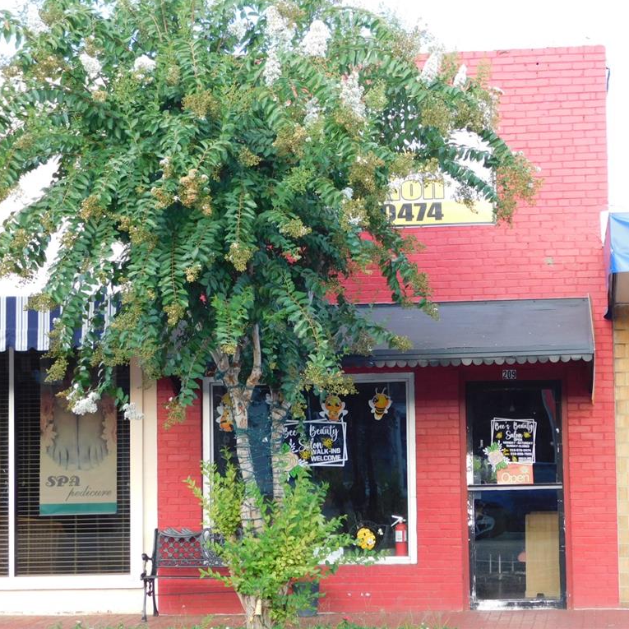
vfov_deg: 20.6
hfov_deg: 20.6
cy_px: 314
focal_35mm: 84
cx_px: 405
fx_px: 1727
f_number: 4.3
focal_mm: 12.6
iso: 125
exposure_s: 1/50
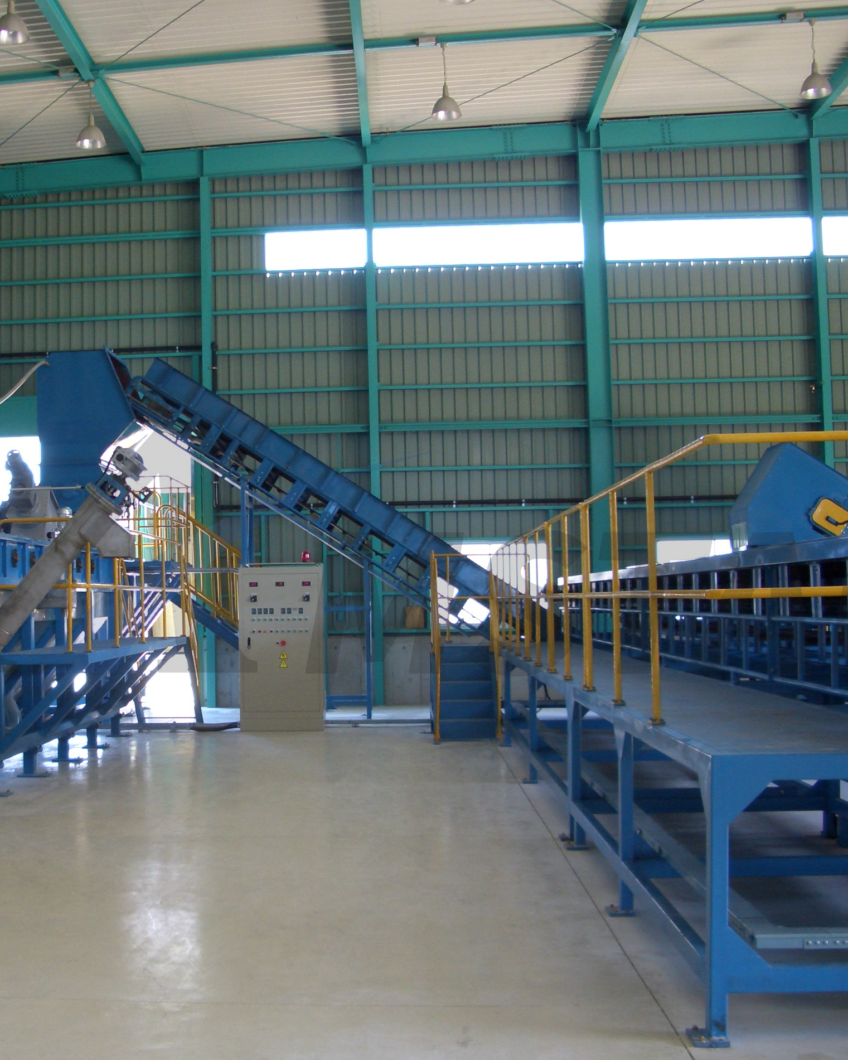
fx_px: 1443
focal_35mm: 46
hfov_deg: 32.3
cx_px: 239
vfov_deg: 40.3
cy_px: 534
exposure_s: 1/80
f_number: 2.6
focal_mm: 5.8
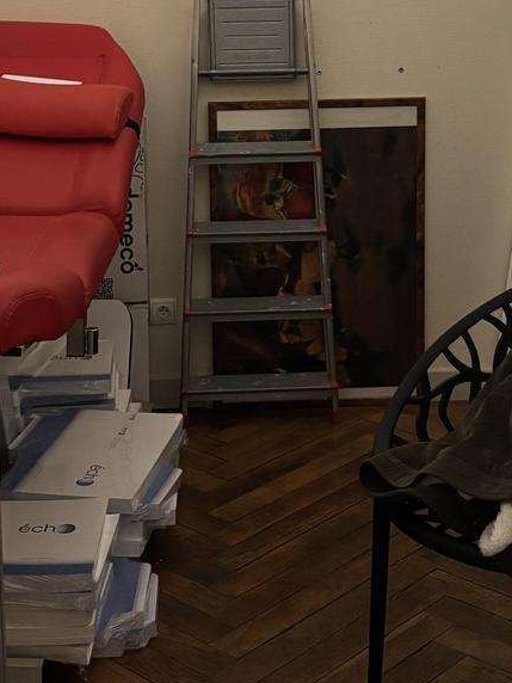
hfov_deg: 21.6
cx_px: 276
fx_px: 1341
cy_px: 147
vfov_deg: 28.0
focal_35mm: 68
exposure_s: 1/33
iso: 500
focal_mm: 5.96
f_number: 1.6
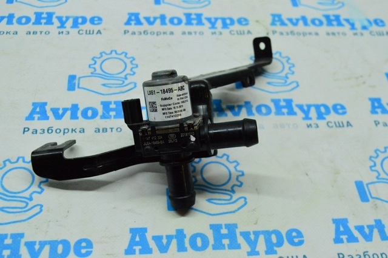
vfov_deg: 28.0
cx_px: 194
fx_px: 517
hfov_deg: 41.2
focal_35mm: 48
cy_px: 129
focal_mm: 32
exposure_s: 1/640
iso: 6400
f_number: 6.3
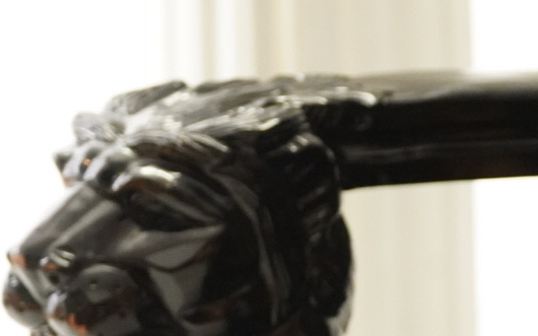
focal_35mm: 373
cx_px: 753
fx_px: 5468
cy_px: 192
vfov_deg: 3.5
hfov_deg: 5.6
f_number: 5
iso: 8000
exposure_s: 1/160
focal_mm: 120
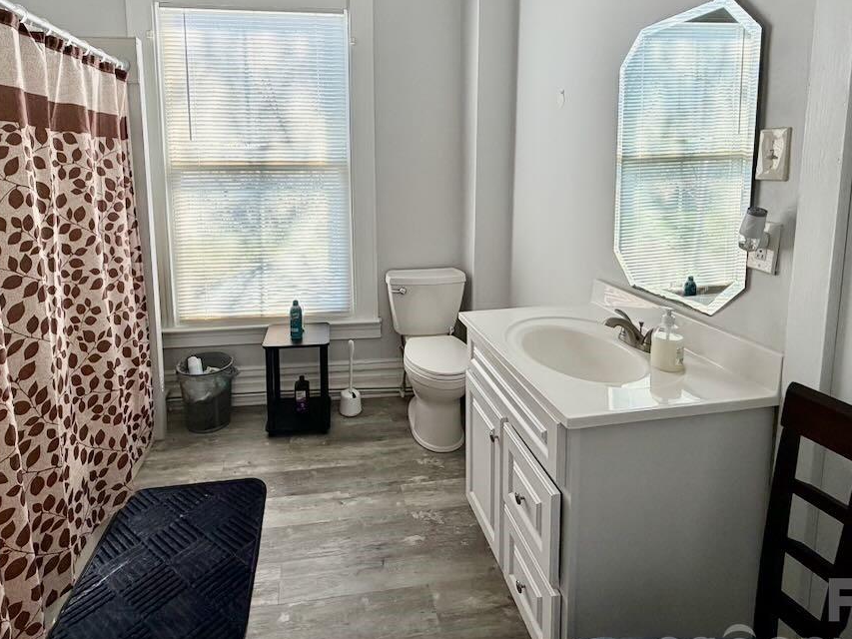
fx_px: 517
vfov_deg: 62.1
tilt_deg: -7.1
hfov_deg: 78.8
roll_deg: -0.2
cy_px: 222
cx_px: 389
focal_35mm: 21
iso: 125
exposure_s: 1/121
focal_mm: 2.22
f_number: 2.2
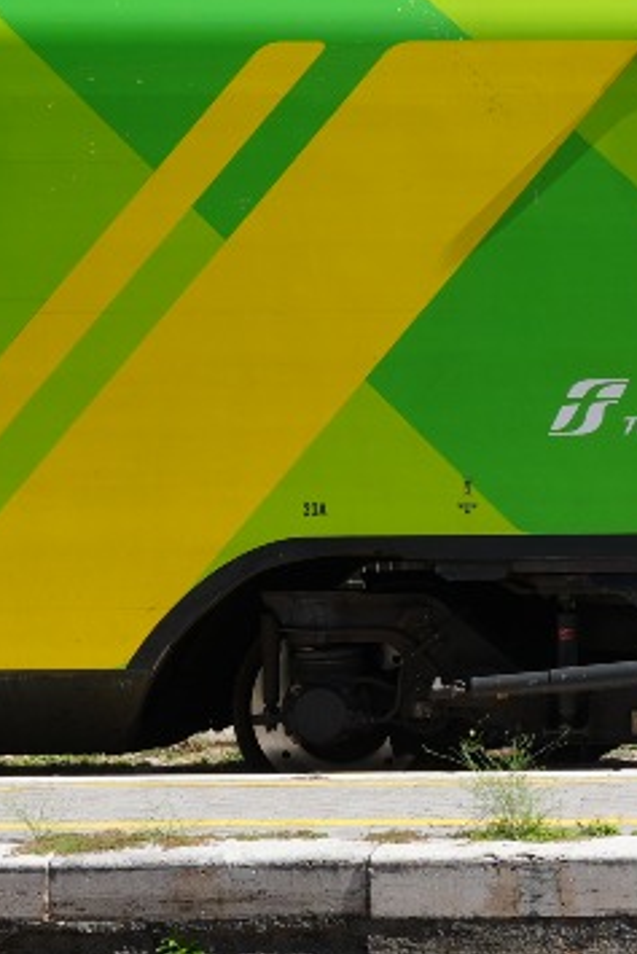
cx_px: 1255
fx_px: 3765
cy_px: 320
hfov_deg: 9.1
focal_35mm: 142
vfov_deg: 14.4
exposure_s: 1/125
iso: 100
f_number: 10
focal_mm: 28
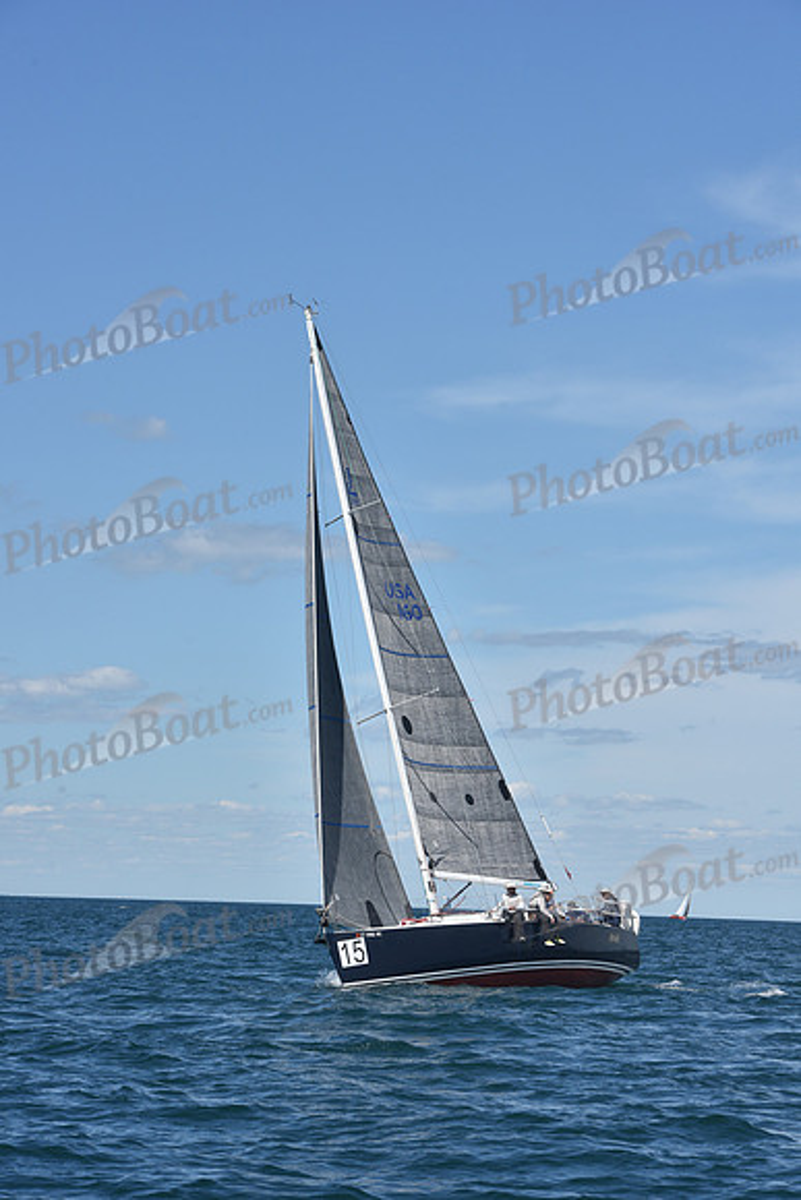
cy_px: 600
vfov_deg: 18.3
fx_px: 3735
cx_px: 400
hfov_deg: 12.2
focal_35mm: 112
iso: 250
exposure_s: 1/800
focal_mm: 112
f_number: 11
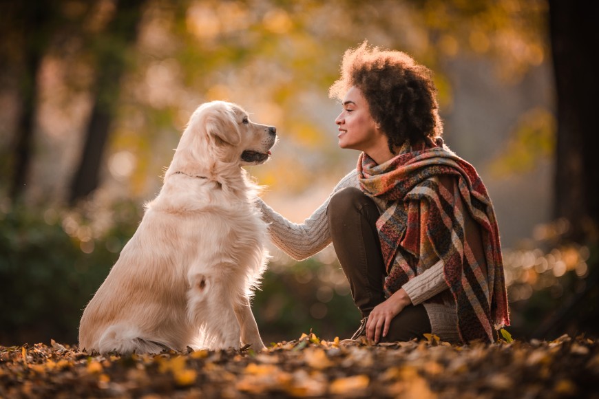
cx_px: 300
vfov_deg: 6.9
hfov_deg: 10.3
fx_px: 3328
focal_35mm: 200
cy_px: 200
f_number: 2
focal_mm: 200
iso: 200
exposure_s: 1/1000
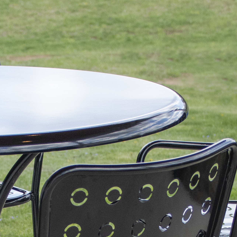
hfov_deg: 7.2
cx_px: 21
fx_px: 1875
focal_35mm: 242
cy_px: 287
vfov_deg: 7.2
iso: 400
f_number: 4.5
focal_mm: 44
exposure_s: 1/2000
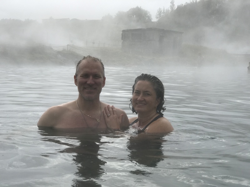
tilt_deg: -5.6
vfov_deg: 25.7
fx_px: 412
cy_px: 94
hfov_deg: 33.8
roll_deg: -1.3
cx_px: 125
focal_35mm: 57
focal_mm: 6.6
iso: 20
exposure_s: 1/665
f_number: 2.8
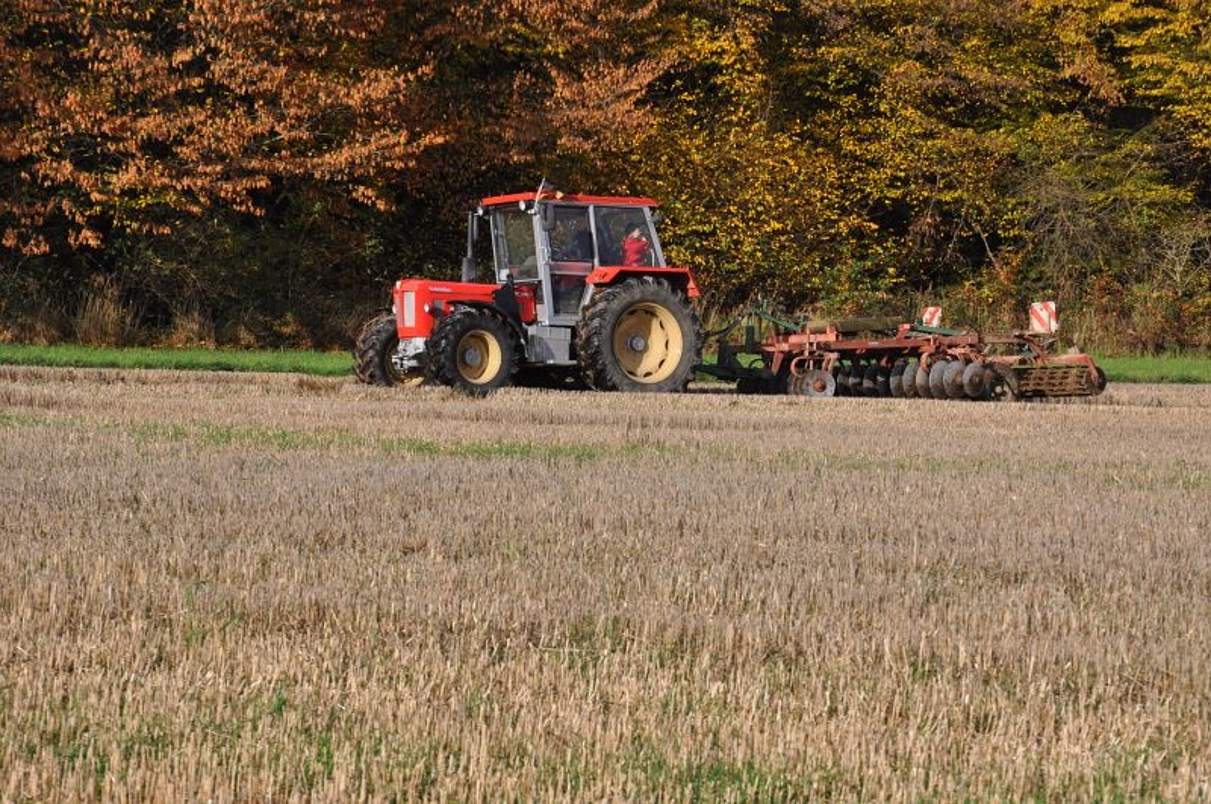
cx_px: 606
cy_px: 402
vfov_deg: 11.7
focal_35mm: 117
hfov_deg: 17.5
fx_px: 3930
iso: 200
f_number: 10
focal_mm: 78
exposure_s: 1/400
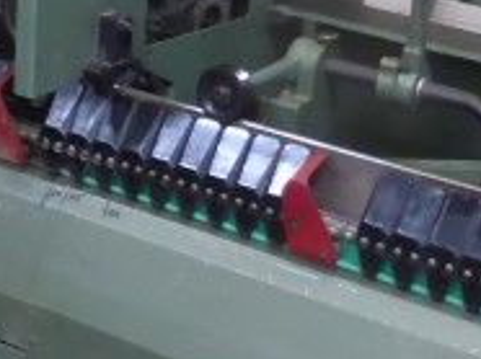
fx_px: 1915
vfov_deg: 10.7
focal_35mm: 138
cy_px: 137
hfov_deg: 13.7
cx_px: -178
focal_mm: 4.3
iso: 400
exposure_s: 1/15
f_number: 3.3
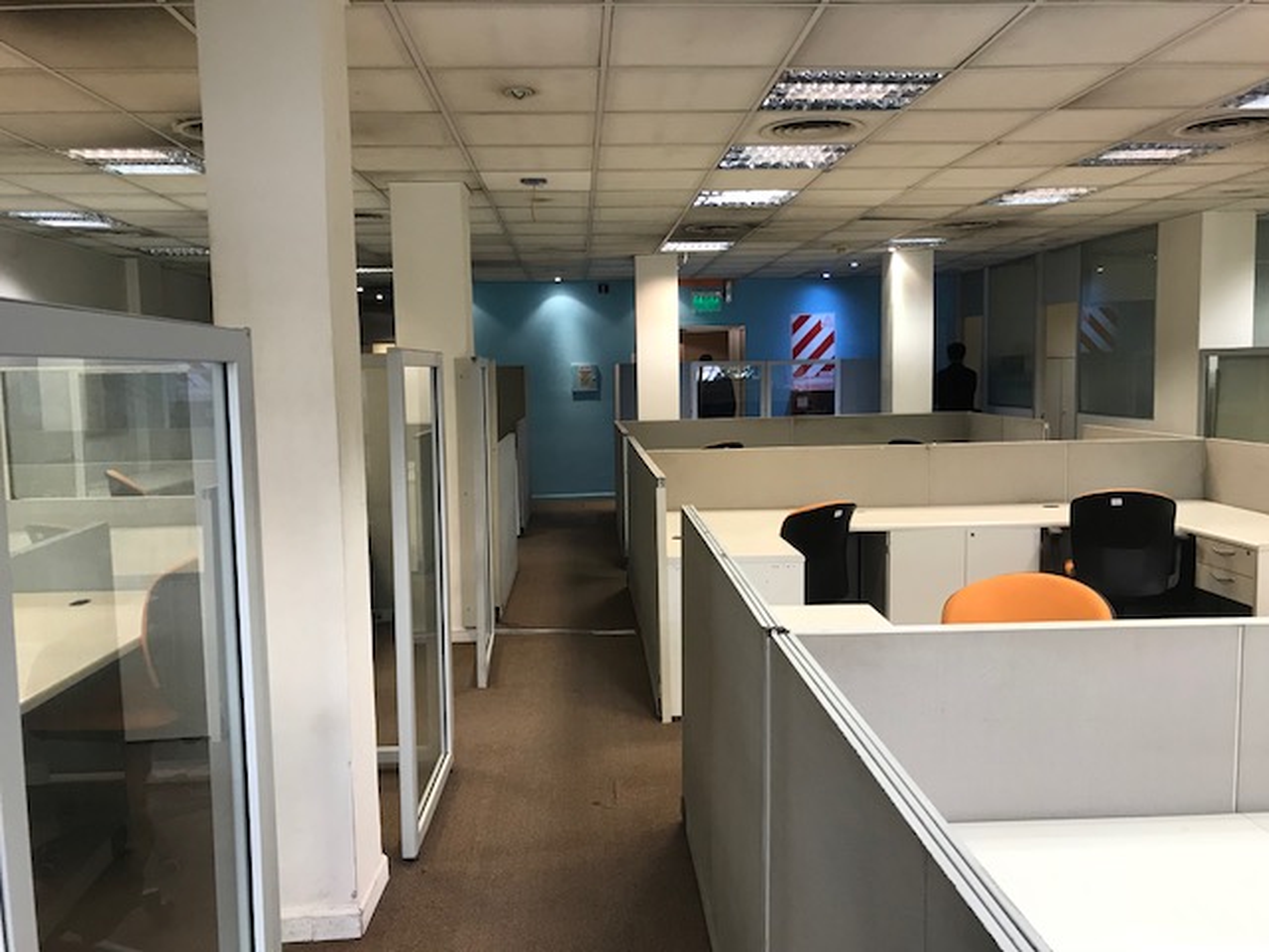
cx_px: 634
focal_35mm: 28
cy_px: 476
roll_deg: +0.5
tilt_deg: -7.3
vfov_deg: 49.7
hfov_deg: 63.4
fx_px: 1026
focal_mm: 3.99
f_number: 1.8
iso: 40
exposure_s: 1/33
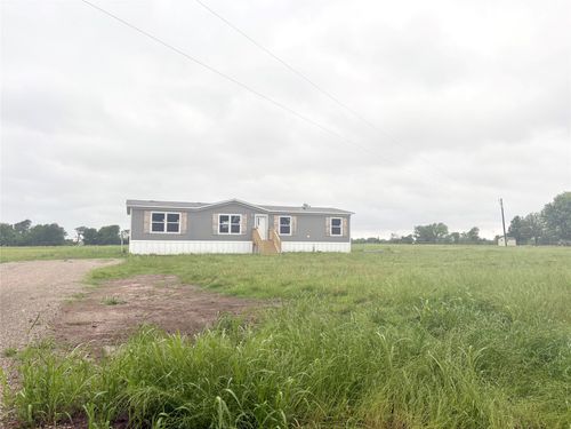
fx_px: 429
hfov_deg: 67.3
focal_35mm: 26
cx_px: 286
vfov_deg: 53.1
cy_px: 214
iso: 32
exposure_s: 1/146
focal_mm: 5.96
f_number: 1.6
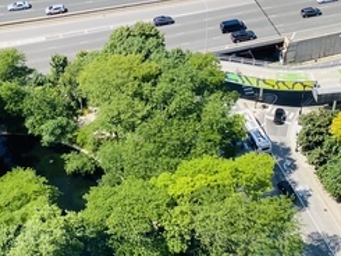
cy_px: 174
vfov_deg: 21.5
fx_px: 670
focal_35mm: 68
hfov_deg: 28.2
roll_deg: +8.2
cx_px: 95
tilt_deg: -44.9
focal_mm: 4.25
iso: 32
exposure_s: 1/282
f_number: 1.8
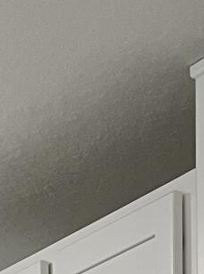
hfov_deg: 8.4
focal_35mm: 173
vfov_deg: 8.9
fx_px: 1362
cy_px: 878
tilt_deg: -5.2
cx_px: 287
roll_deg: -0.7
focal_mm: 4.2
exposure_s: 1/60
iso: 125
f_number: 1.6
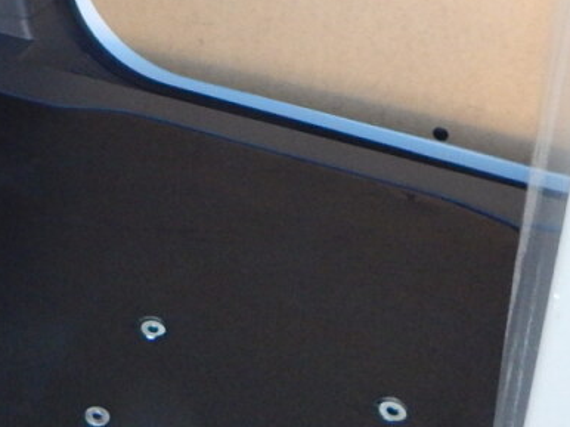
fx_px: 1201
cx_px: -173
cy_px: -164
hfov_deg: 23.5
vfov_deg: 18.4
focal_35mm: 73
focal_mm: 4
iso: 400
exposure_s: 1/160
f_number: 3
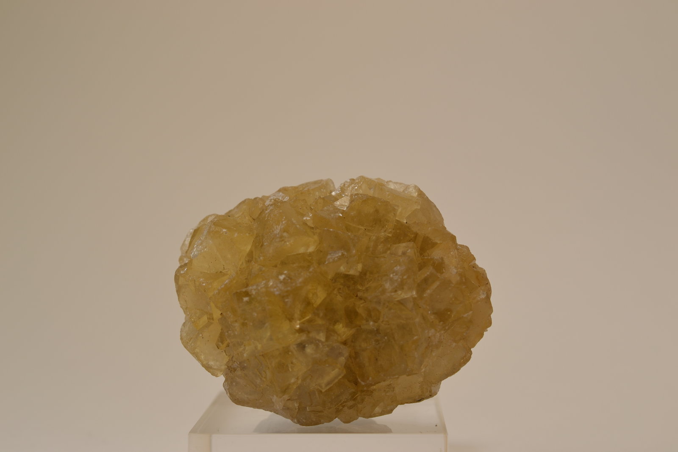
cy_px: 226
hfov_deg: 33.4
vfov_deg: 22.6
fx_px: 1130
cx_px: 339
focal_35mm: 60
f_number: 6.3
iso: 100
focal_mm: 40
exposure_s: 1/15
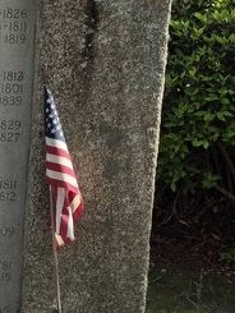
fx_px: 678
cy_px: 80
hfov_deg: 17.5
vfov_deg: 25.7
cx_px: -129
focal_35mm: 75
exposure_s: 1/625
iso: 25
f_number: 1.8
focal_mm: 5.4
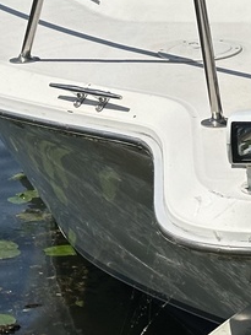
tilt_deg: -7.4
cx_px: 294
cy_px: -33
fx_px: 2038
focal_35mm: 211
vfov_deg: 9.3
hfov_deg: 7.0
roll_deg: +0.6
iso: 64
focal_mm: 6.86
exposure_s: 1/13699
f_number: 1.78
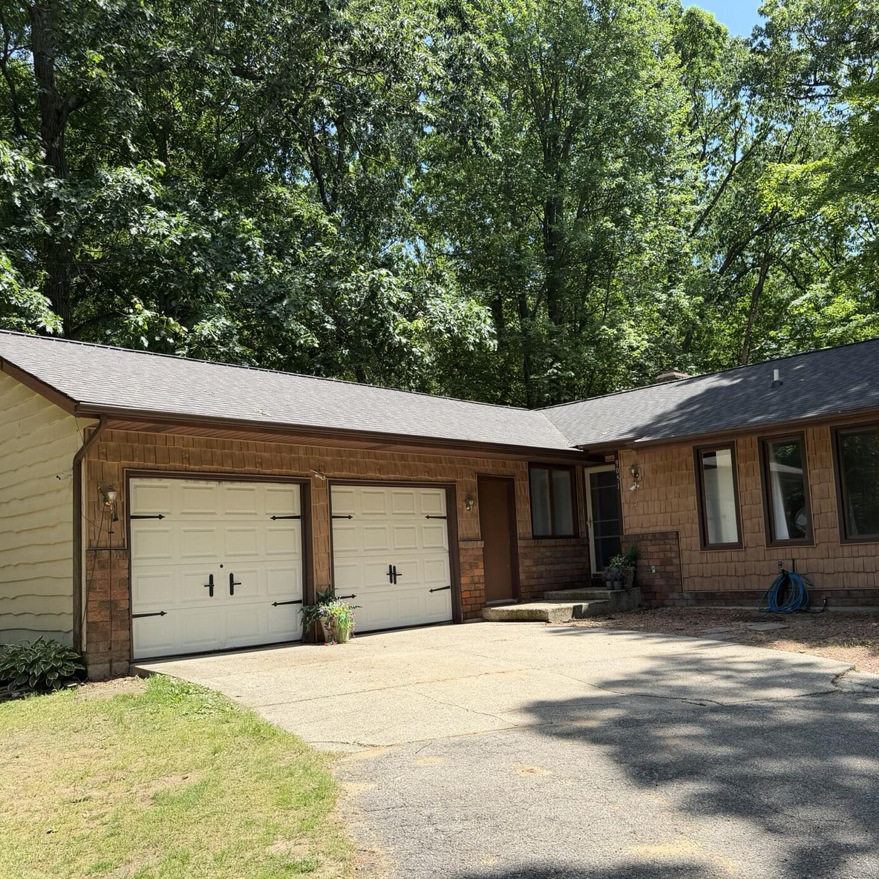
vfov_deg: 52.5
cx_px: 510
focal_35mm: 31
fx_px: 891
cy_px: 475
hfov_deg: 52.3
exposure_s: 1/1464
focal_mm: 6.76
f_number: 1.78
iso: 80
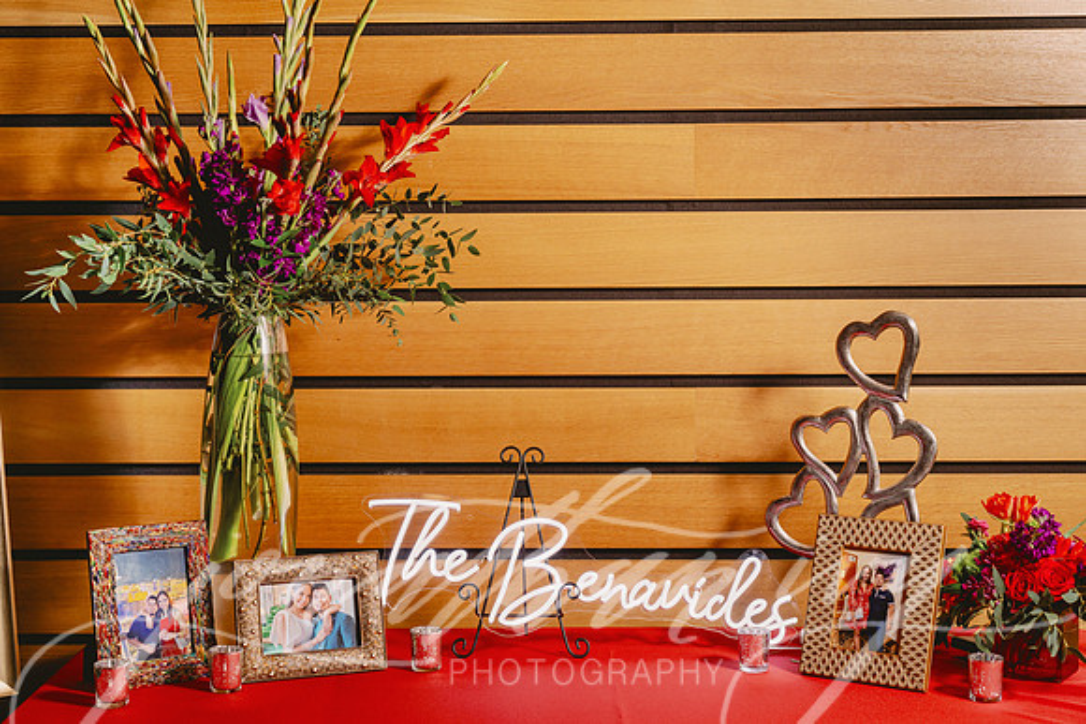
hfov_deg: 35.6
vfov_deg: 24.2
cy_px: 362
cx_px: 543
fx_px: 1690
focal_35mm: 56
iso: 400
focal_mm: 56
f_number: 4
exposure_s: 1/125
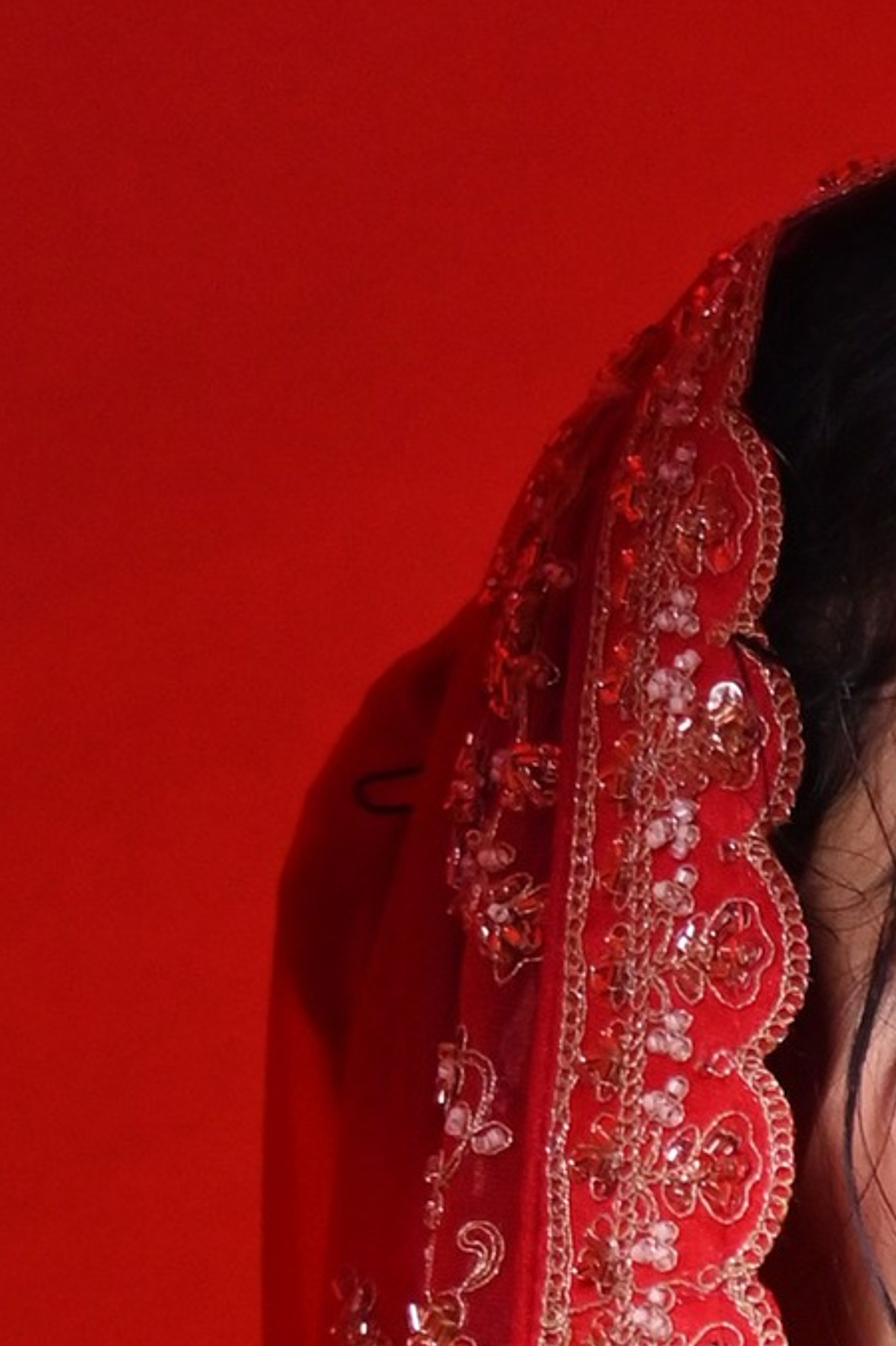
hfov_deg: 6.0
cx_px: 2027
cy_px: 2714
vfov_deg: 8.8
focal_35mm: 222
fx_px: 8296
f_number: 2.8
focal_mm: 39
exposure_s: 1/200
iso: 1000
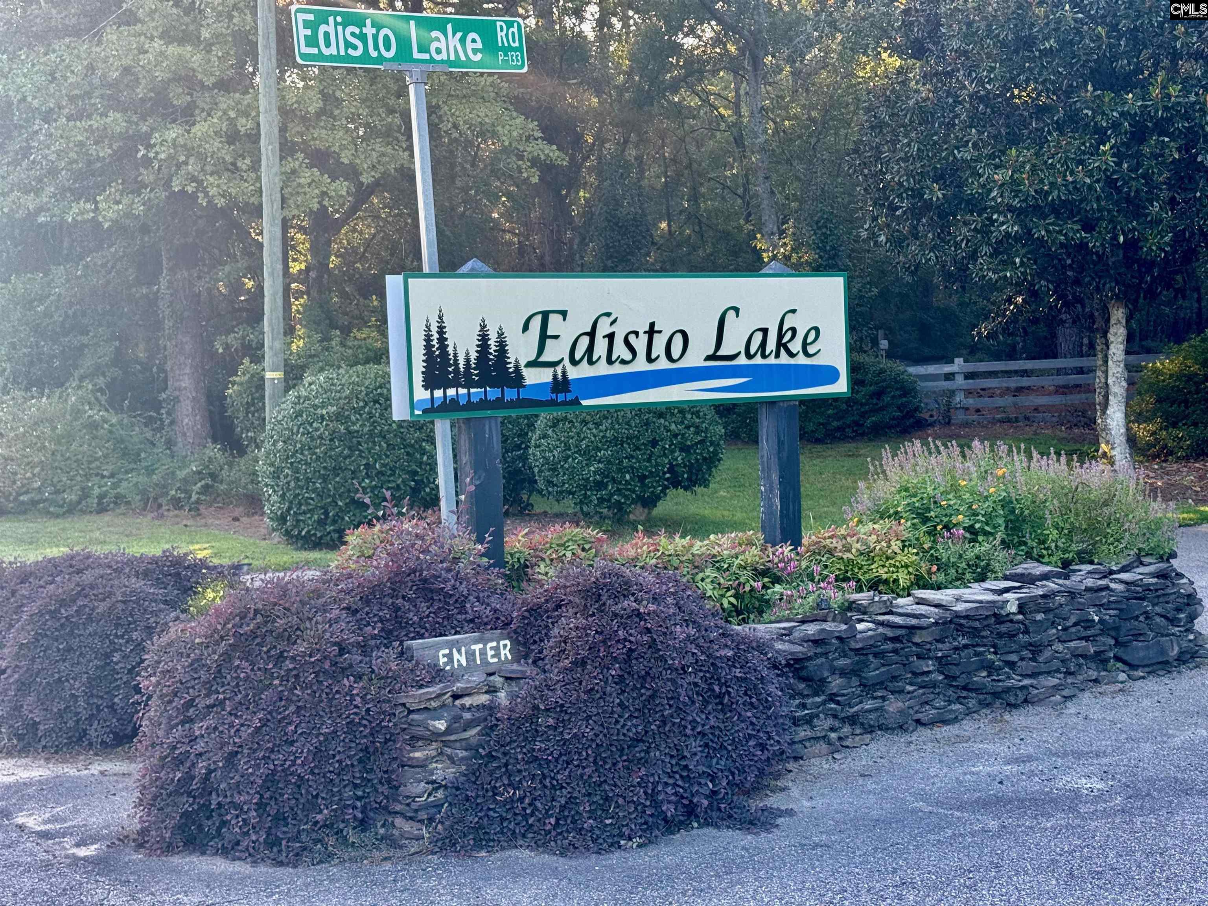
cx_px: 604
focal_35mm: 48
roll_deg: +1.8
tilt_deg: -1.4
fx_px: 1675
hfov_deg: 39.7
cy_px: 453
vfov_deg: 30.3
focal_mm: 6.76
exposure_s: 1/248
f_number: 1.78
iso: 100
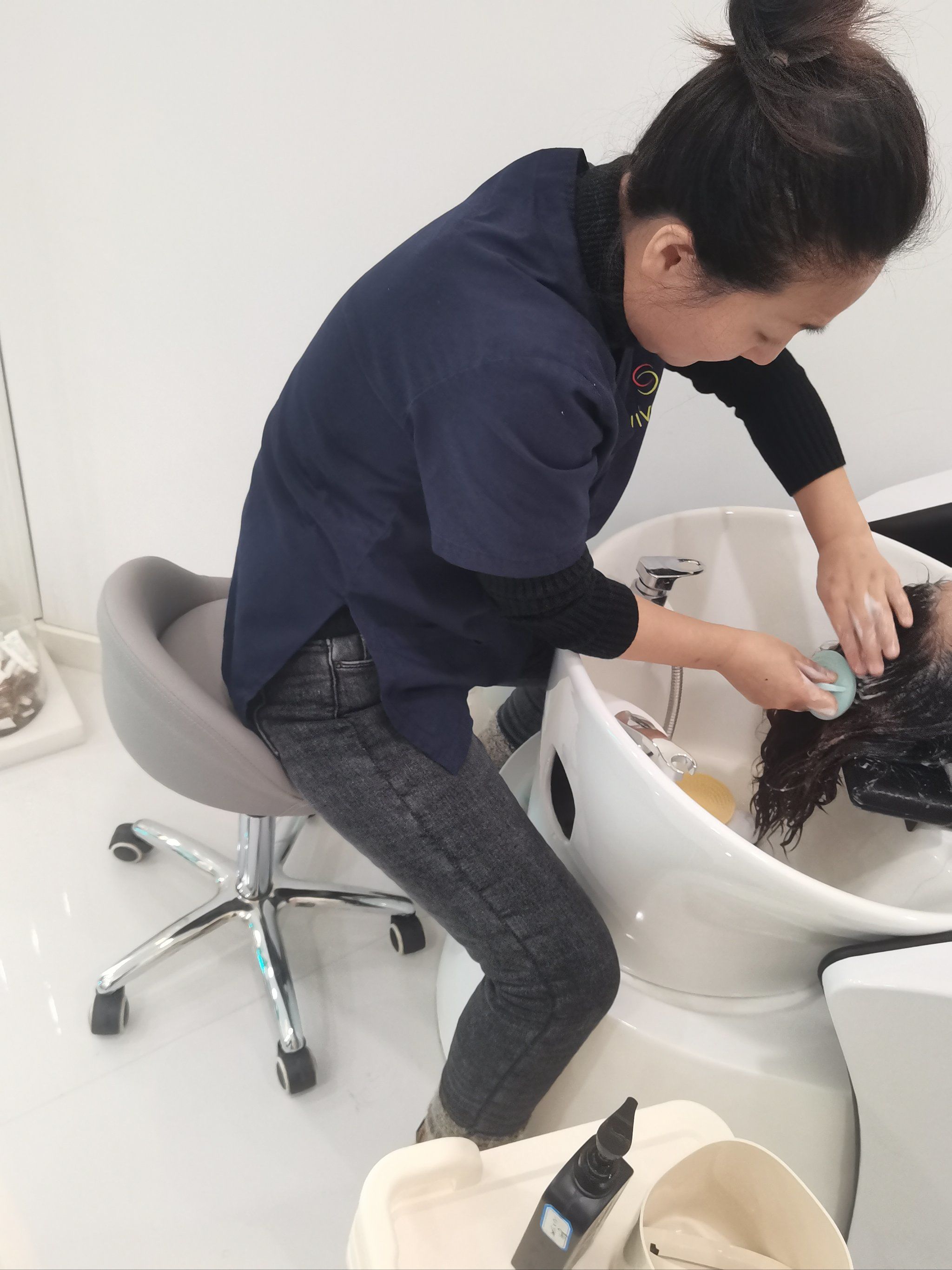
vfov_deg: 65.3
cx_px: 476
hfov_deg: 51.4
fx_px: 990
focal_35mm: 27
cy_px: 635
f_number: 1.9
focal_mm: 4.94
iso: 400
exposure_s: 1/100
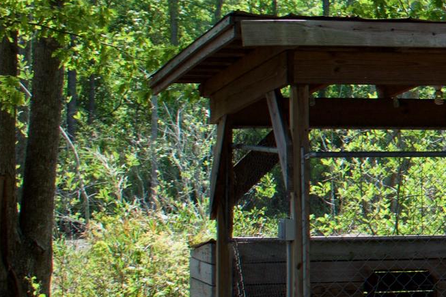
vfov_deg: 8.0
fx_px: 2134
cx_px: 930
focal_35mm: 172
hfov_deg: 10.8
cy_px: 141
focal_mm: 25
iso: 100
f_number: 4
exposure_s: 1/320
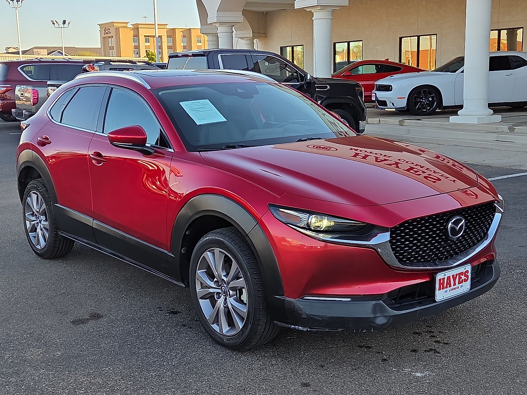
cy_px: 198
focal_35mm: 45
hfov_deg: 42.1
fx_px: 685
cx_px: 264
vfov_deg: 32.2
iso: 25
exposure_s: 1/476
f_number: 1.8
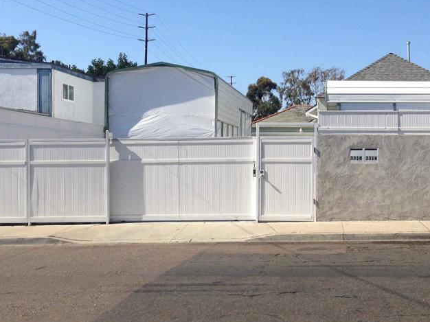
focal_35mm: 54
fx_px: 671
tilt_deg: -0.1
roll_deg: -0.6
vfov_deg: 27.0
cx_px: 291
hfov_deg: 35.2
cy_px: 156
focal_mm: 4.12
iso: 50
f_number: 2.4
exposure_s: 1/1695
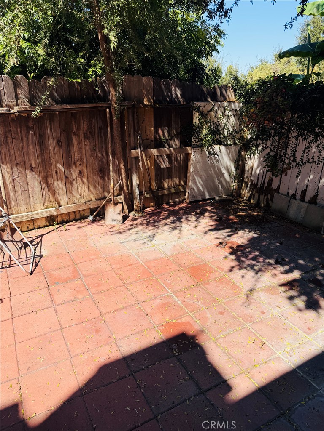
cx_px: 162
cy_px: 216
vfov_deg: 71.6
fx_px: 300
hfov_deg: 56.8
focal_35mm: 24
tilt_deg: -23.7
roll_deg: +4.2
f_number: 1.78
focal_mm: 6.76
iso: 80
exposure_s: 1/2525
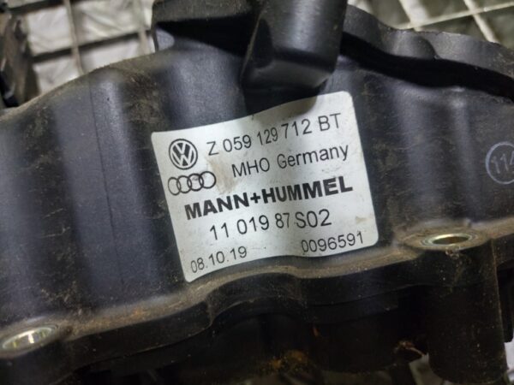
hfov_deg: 69.4
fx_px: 371
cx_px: 257
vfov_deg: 54.9
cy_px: 192
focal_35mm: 25
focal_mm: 5.23
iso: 100
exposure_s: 1/50
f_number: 1.8
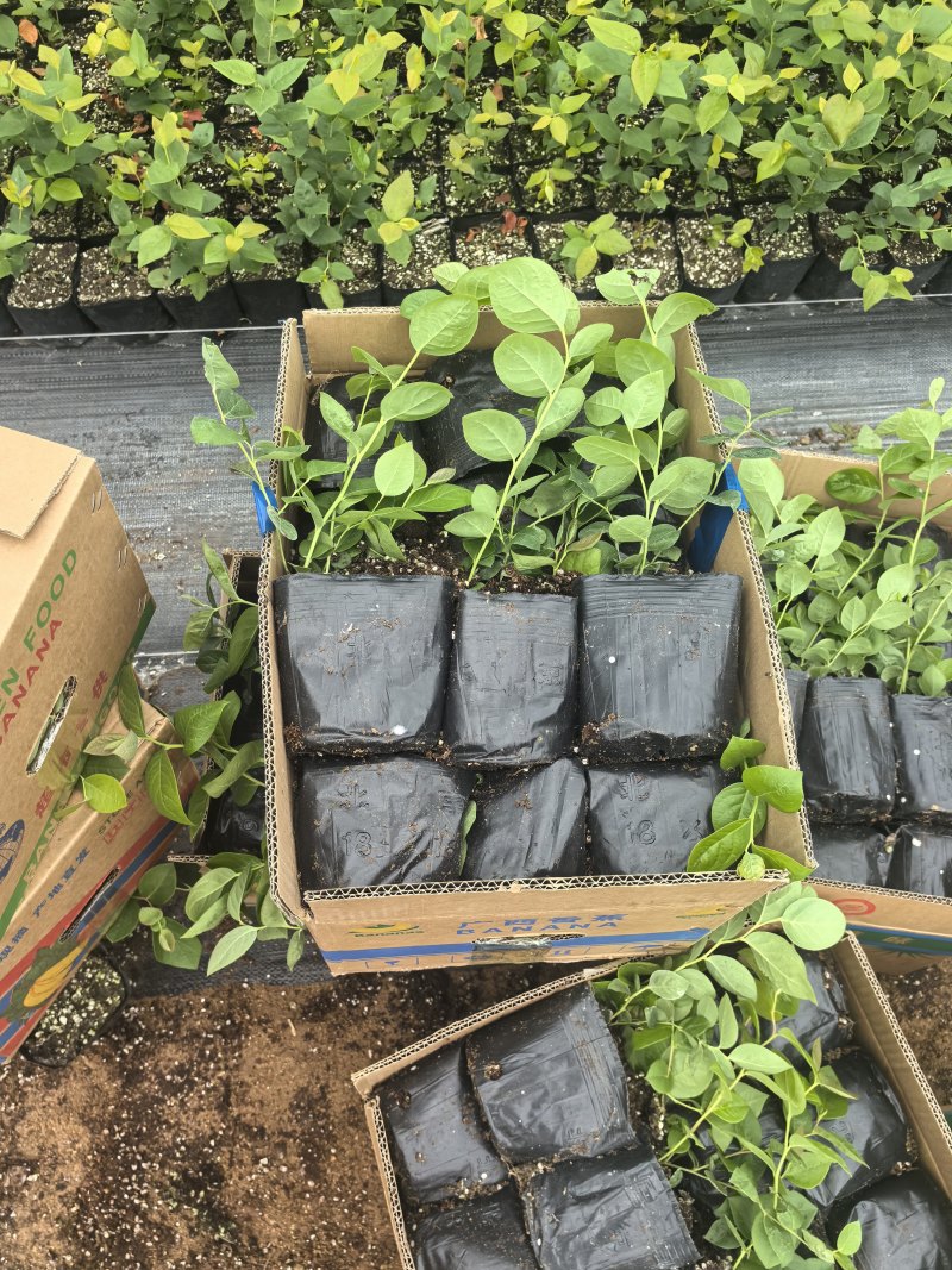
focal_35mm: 27
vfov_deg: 65.3
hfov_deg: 51.3
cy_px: 635
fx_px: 990
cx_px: 476
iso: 250
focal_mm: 5.75
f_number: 2
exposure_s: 1/1953
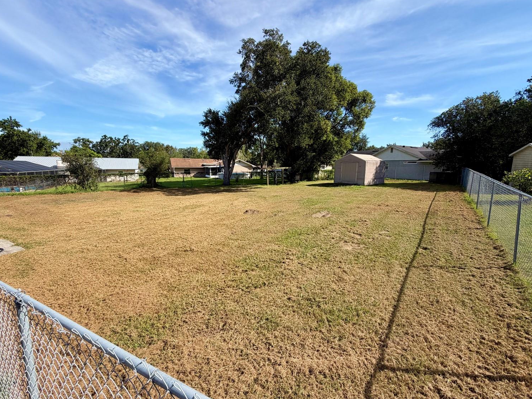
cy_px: 198
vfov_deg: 81.8
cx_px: 264
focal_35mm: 15
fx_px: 231
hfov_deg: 98.2
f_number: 2.2
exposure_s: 1/770
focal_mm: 2.22
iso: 25
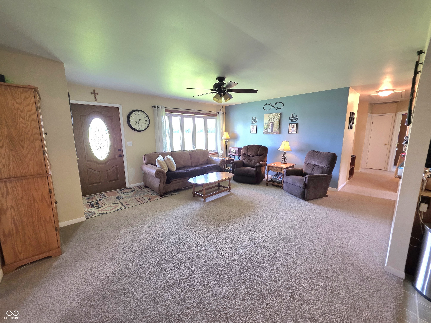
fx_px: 162
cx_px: 216
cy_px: 162
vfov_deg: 89.9
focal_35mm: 13
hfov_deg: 106.2
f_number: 1.9
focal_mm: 2.2
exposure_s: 1/60.2
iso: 160
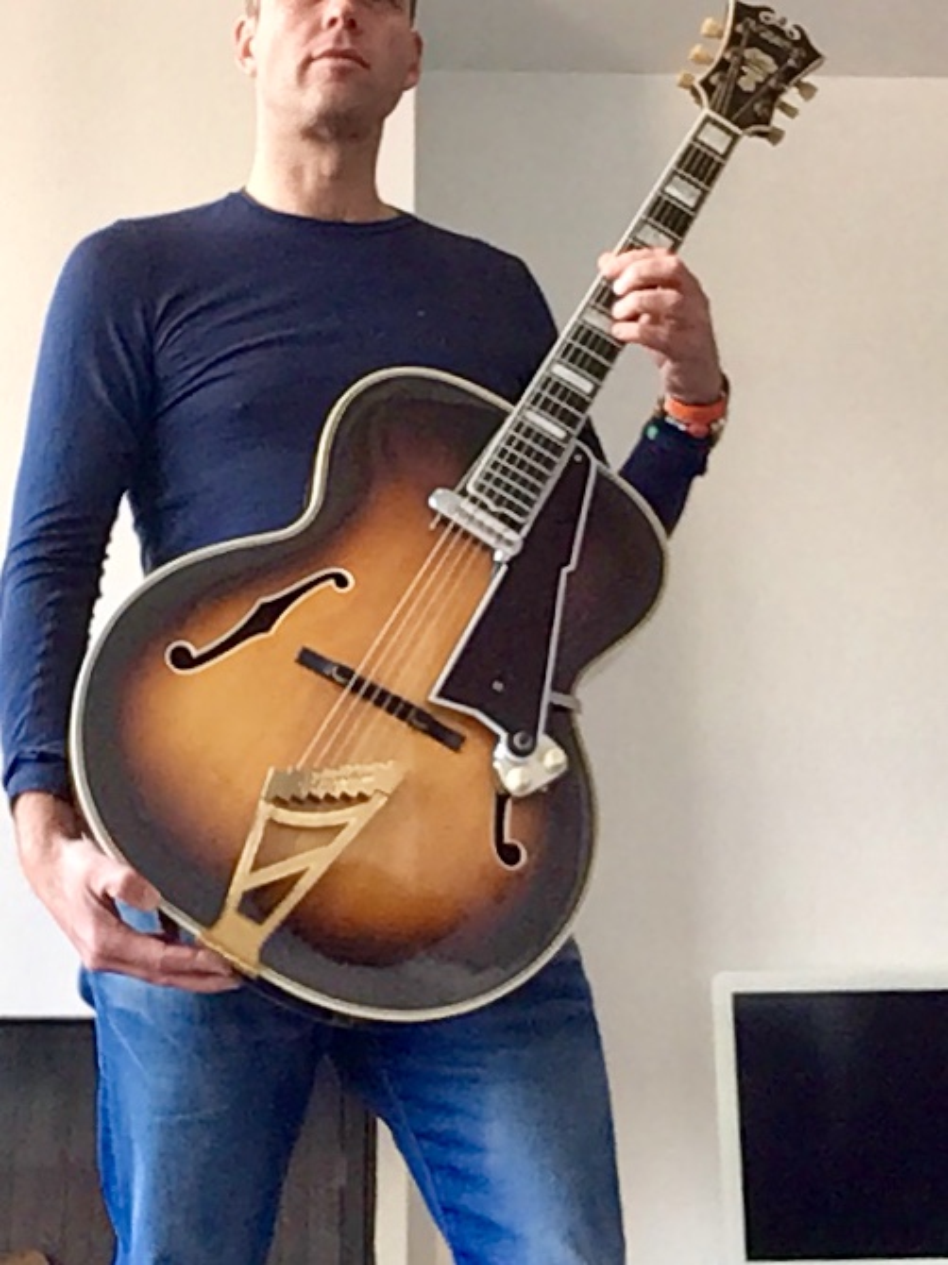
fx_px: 1133
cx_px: 474
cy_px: 632
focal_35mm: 31
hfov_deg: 45.4
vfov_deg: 58.4
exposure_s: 1/33
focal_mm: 2.15
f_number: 2.4
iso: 100
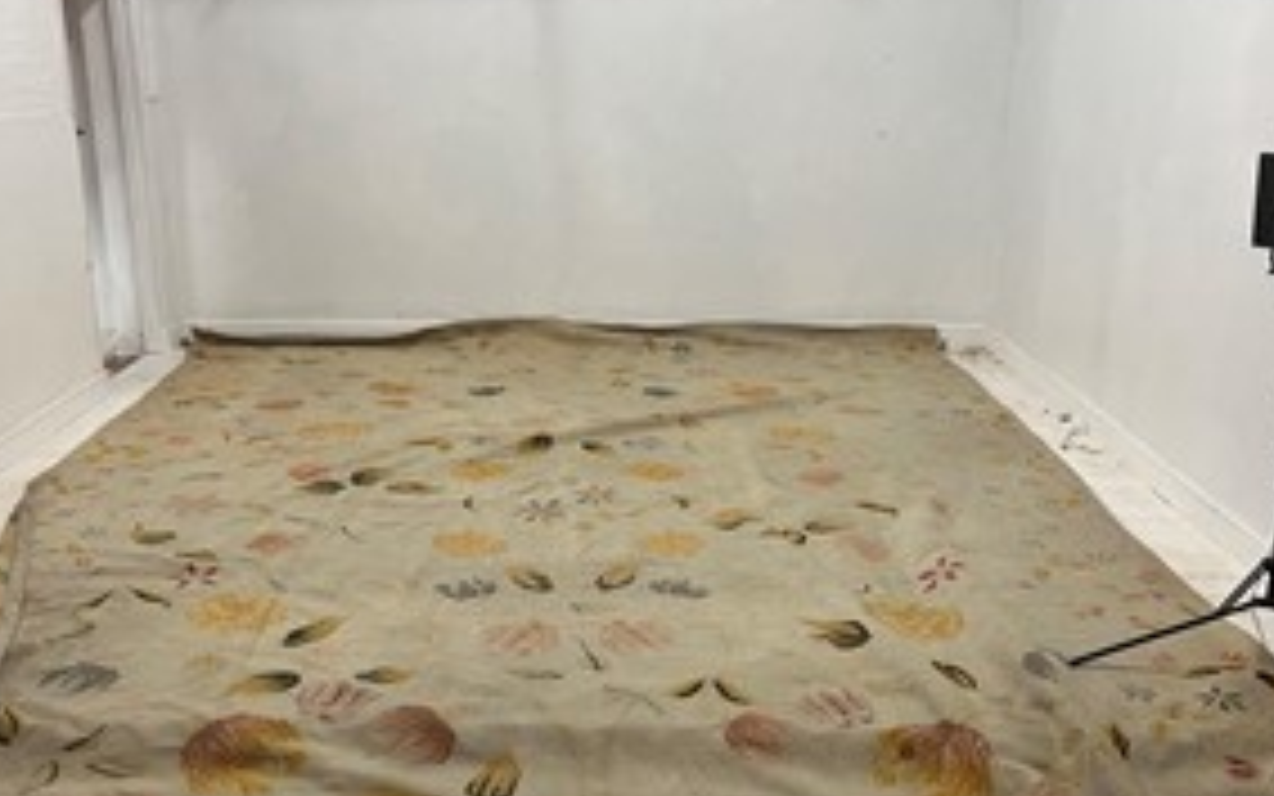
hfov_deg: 50.4
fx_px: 1354
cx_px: 612
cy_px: 463
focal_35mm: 39
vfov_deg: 32.7
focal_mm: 5.1
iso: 80
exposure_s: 1/50
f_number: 1.6
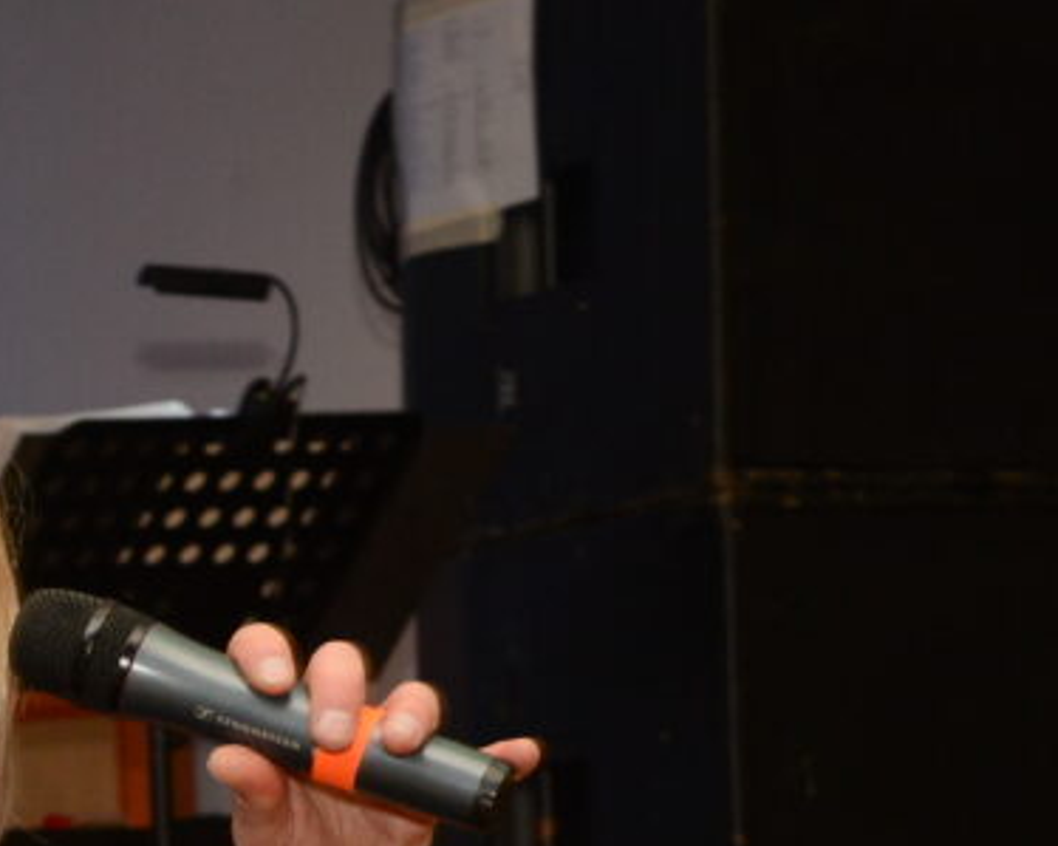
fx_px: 6230
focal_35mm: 199
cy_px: 1129
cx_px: -269
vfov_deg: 7.7
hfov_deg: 9.6
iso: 2000
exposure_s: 1/60
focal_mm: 66
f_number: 9
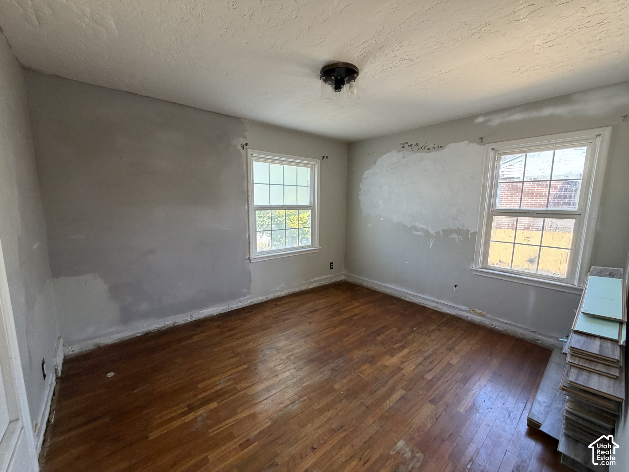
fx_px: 254
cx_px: 314
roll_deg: -1.0
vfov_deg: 85.7
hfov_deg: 102.1
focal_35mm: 14
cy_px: 236
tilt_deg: -8.3
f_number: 2.2
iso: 250
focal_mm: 2.22
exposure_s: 1/121
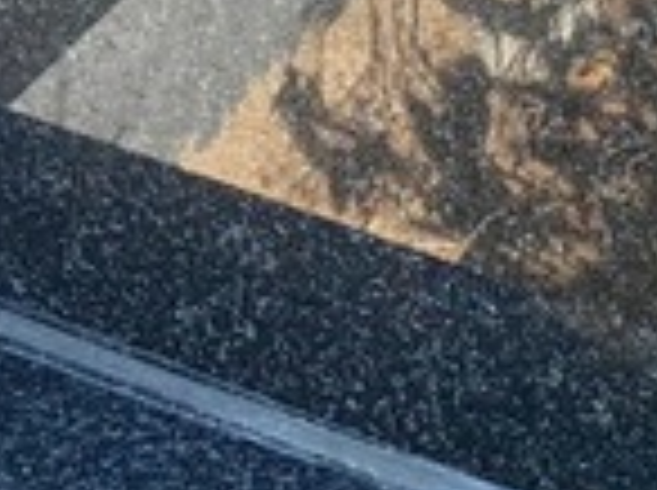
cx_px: 122
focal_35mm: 285
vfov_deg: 5.0
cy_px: -778
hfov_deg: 7.0
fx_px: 5400
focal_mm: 6
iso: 20
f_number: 2
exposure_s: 1/329
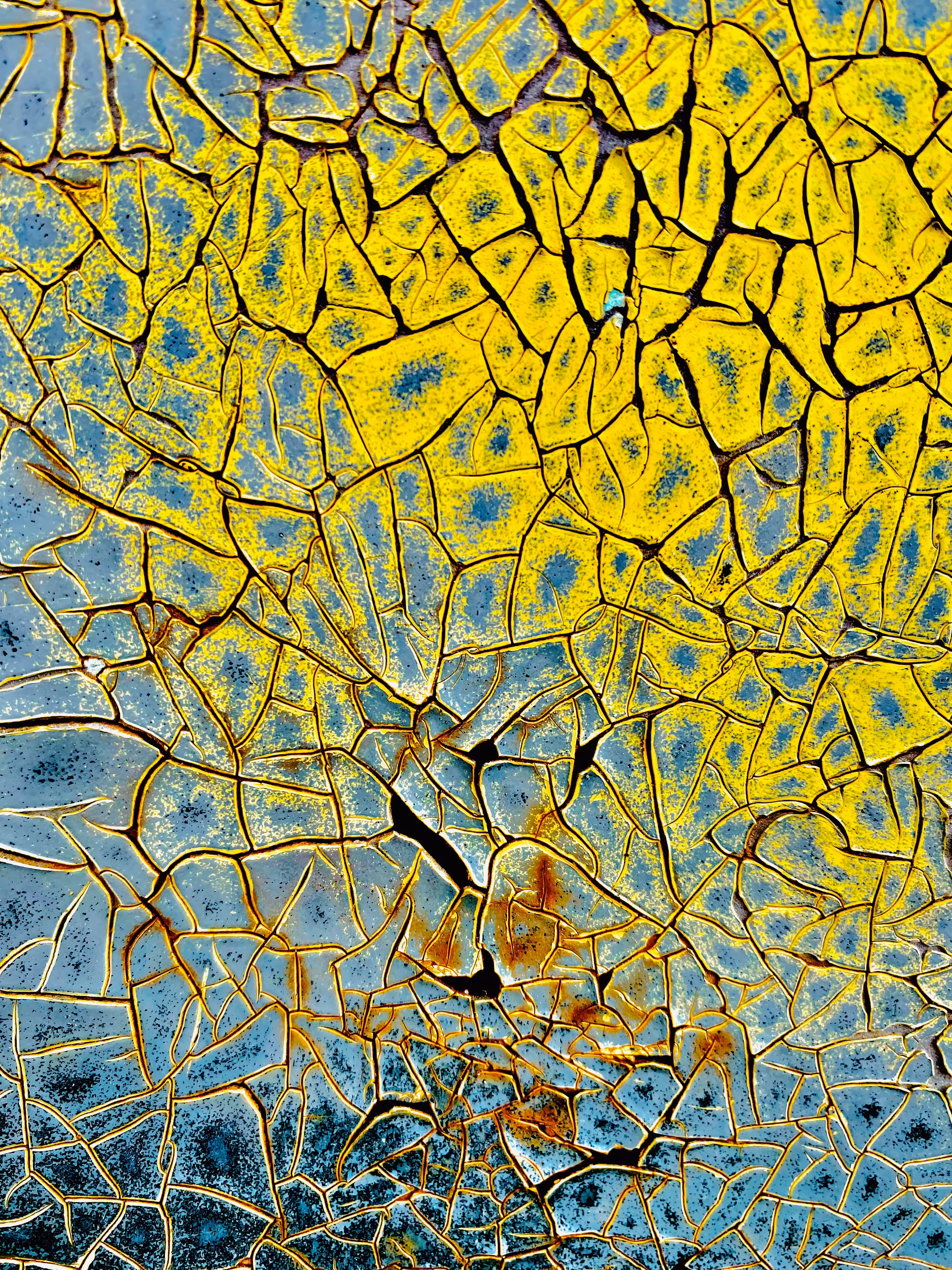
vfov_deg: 67.3
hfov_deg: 53.1
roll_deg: +1.7
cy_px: 635
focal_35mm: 26
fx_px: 953
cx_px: 476
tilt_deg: -18.4
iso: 32
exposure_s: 1/361
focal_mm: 4.25
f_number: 1.8
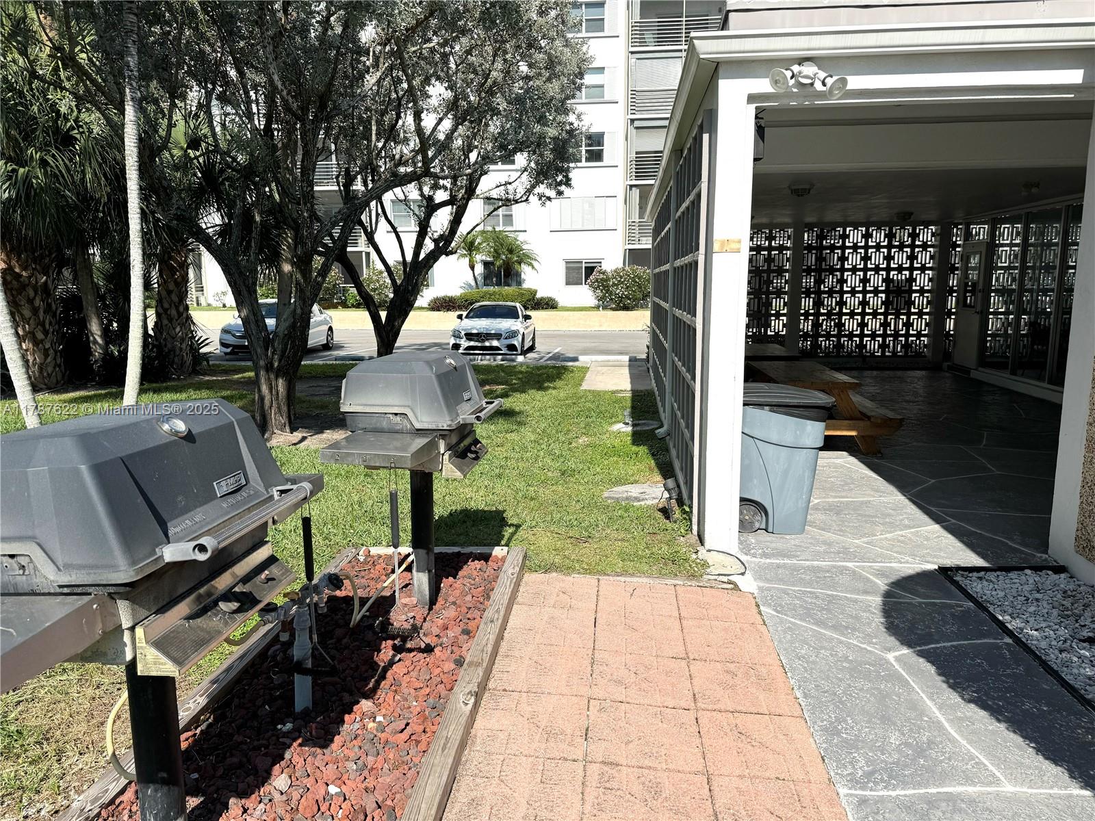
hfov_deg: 71.6
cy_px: 410
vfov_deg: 56.8
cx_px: 548
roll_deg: +0.5
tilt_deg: -9.9
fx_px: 759
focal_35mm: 24
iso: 80
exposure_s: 1/6410
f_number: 1.78
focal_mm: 6.86
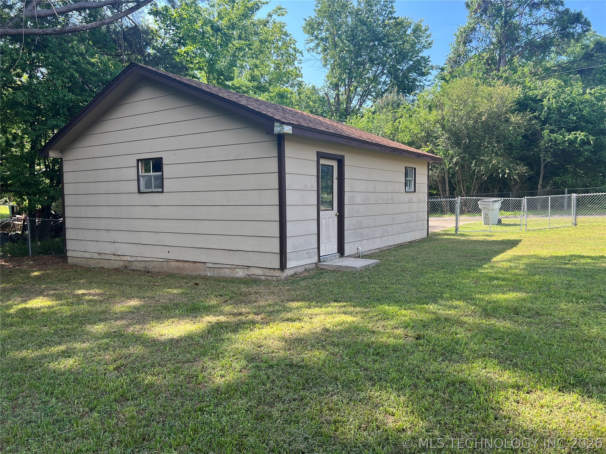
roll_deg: +0.3
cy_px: 227
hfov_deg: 67.3
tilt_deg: -3.9
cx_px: 303
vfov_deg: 53.1
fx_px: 455
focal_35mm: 26
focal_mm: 5.7
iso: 50
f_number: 1.5
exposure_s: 1/763
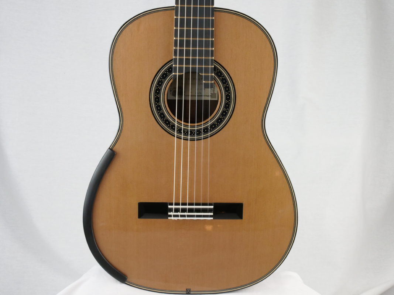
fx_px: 660
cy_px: 148
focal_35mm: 58
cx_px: 197
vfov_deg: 25.2
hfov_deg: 33.2
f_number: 11
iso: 1250
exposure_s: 1/60
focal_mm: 29
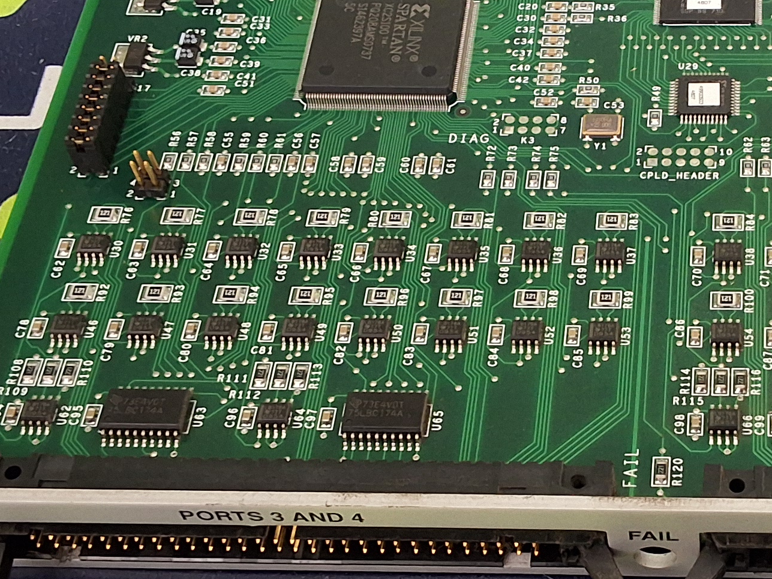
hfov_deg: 26.6
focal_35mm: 71
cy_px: 359
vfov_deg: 20.7
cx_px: 681
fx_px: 1583
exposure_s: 1/20
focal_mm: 2.91
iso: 320
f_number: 1.9
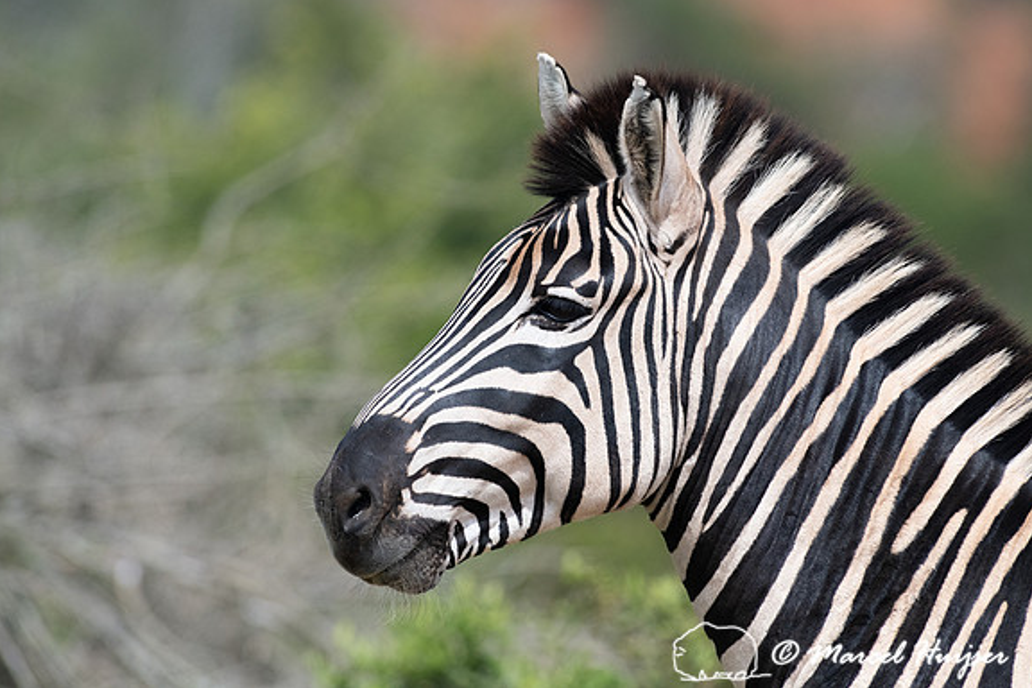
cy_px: 343
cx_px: 516
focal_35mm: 604
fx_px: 17313
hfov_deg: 3.4
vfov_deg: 2.3
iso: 1250
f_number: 9
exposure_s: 1/2500
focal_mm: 600
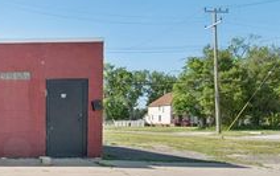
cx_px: -59
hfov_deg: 35.7
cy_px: 95
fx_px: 328
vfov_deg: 29.9
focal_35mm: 43
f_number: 8
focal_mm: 14
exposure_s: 1/2000
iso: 800
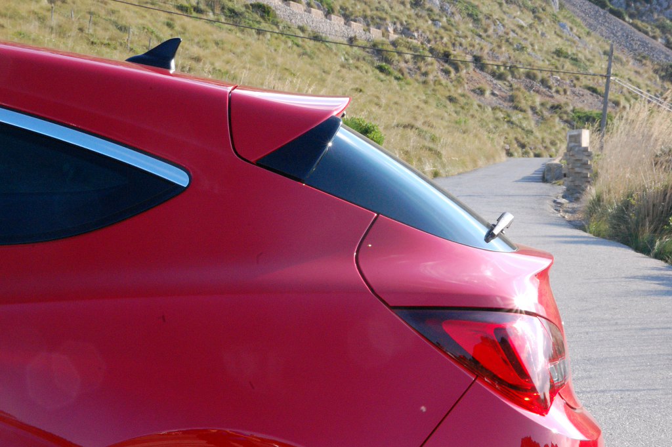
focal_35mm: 108
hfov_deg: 18.9
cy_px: 224
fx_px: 2014
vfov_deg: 12.7
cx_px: 336
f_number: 22
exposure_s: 1/125
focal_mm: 72
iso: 1600
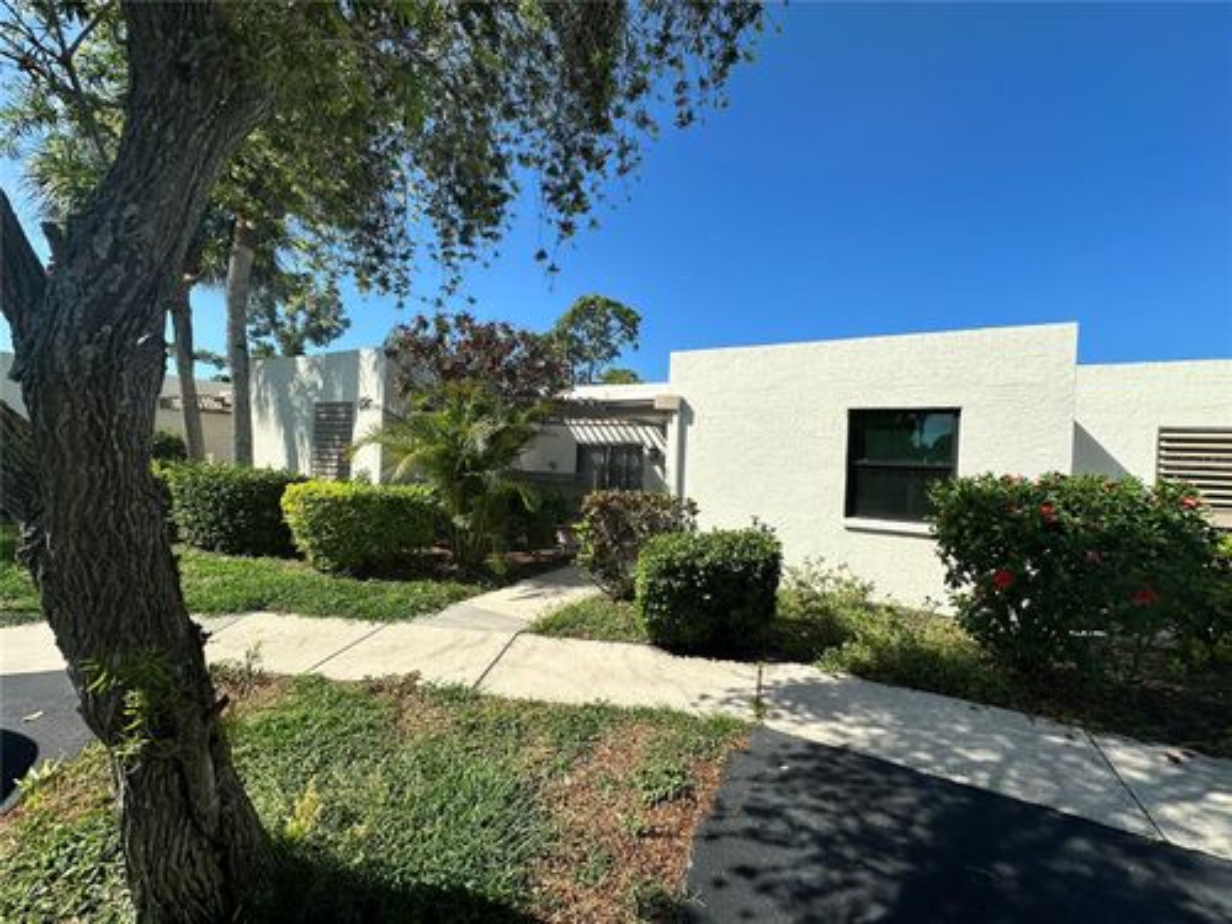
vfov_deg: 85.7
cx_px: 616
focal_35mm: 14
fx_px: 498
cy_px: 462
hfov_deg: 102.1
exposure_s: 1/2747
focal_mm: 2.22
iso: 50
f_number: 2.2
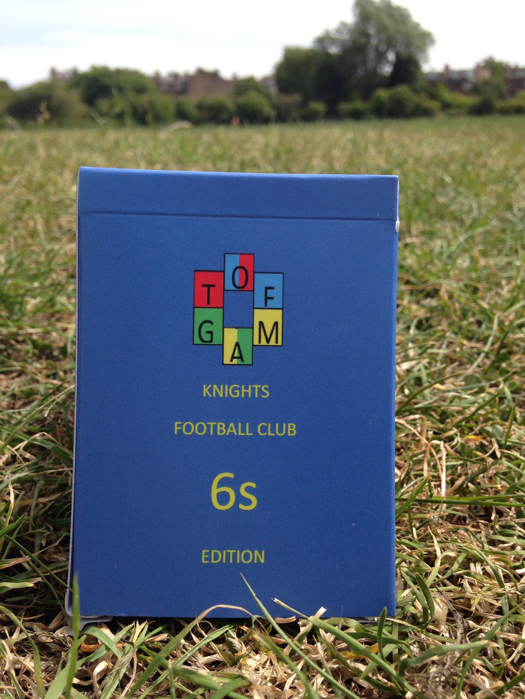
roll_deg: +0.7
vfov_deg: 55.4
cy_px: 350
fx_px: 667
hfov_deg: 42.9
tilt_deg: -17.9
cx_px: 262
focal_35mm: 33
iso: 50
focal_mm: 4.12
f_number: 2.4
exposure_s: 1/1106
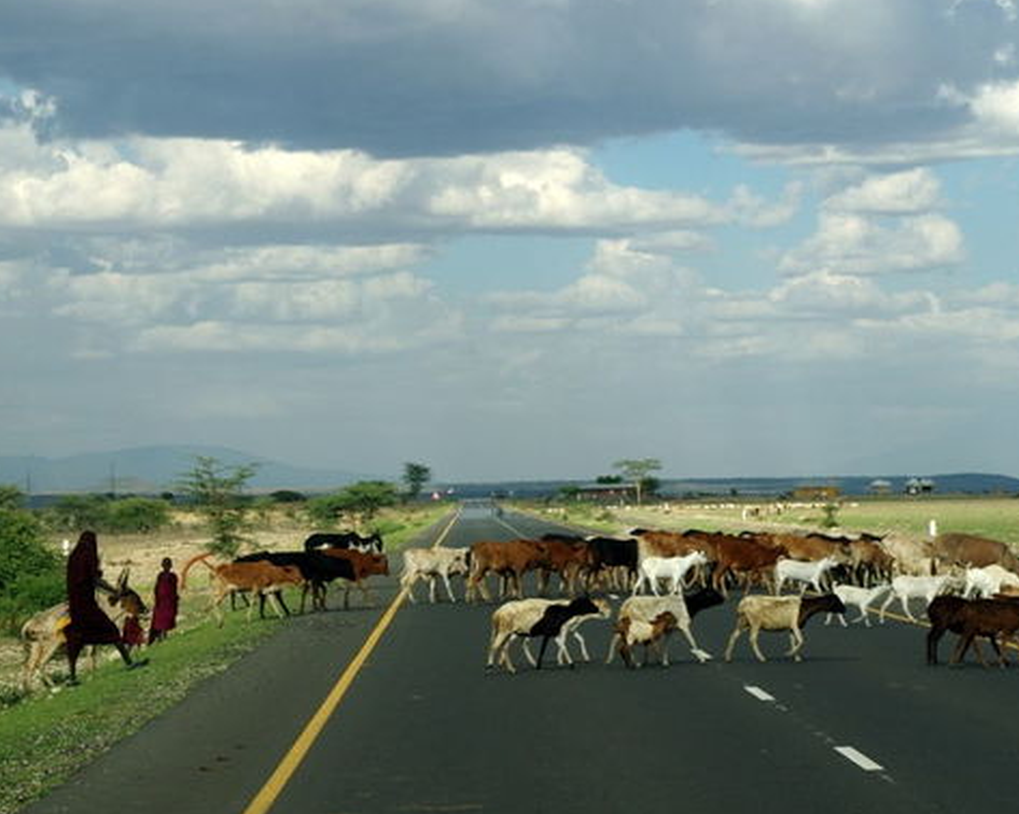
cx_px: 511
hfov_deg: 12.8
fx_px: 4552
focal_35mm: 151
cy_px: 319
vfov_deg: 10.2
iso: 200
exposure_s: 1/400
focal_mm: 68
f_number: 10
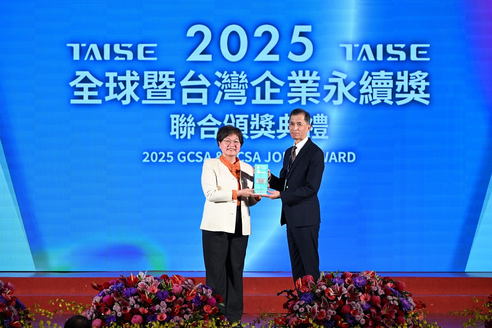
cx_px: 246
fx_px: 3963
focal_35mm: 290
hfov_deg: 7.1
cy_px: 164
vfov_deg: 4.7
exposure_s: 1/192
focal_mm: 290
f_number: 6.3
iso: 1250
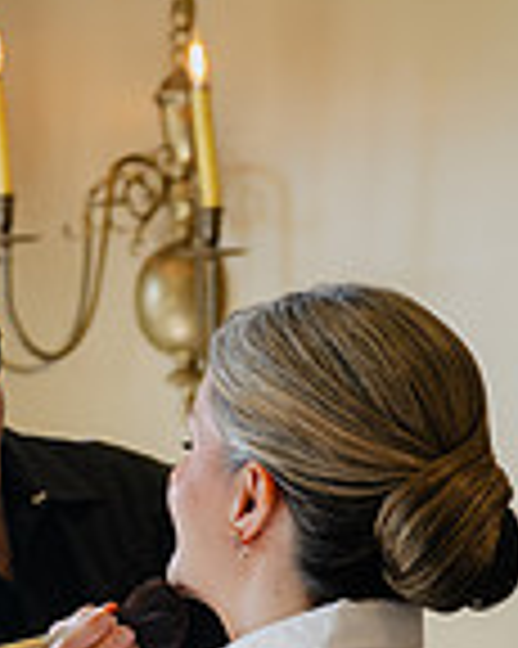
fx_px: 2417
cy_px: 909
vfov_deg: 14.5
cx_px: 149
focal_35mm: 126
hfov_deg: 12.2
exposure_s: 1/320
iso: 400
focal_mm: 43
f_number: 2.8
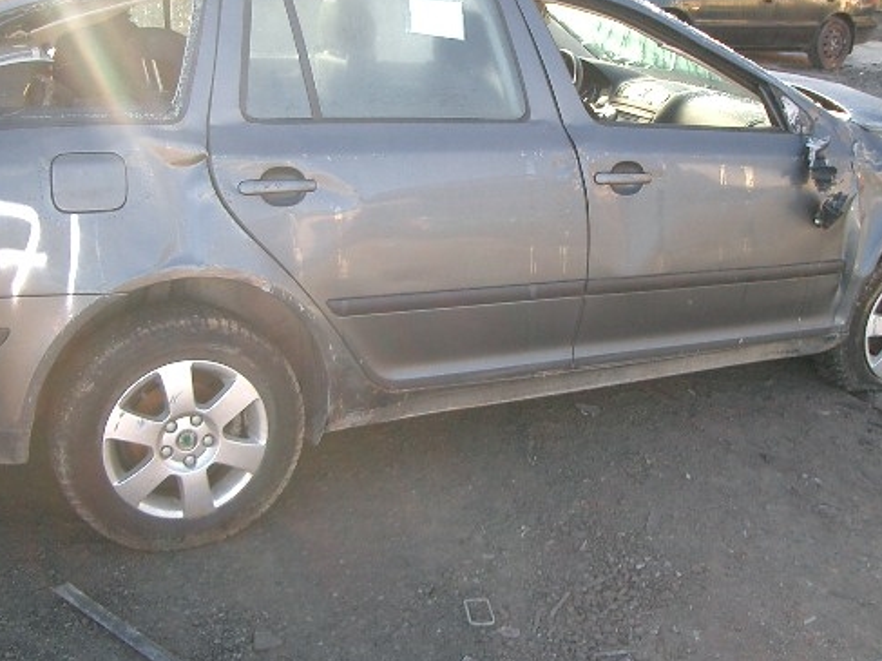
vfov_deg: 31.5
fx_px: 1172
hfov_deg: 41.2
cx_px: 458
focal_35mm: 46
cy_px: 292
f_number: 2.6
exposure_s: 1/80
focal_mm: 5.8
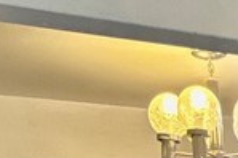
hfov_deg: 17.4
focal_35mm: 100
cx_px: 401
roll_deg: +2.1
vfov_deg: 10.7
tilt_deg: -14.3
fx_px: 660
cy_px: 431
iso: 125
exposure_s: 1/120
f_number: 2.2
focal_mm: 2.22
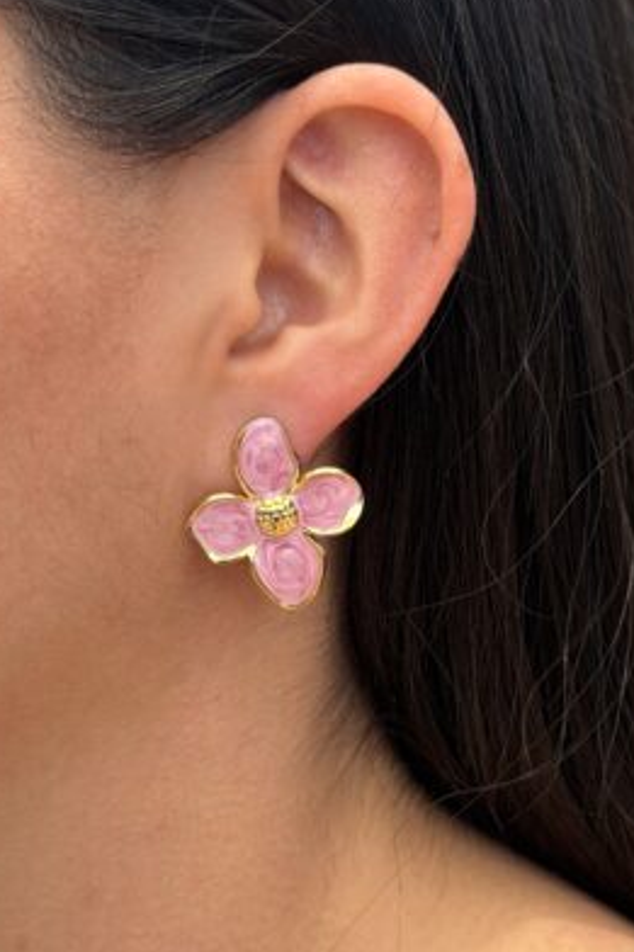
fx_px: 1348
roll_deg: +0.2
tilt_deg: -9.1
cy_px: 469
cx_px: 291
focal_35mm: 51
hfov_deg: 26.5
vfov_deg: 38.9
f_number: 1.78
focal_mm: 6.76
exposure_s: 1/1754
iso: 64
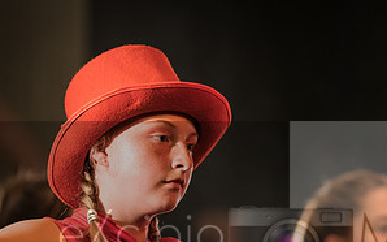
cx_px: 291
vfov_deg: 3.3
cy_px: 227
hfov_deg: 5.3
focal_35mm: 397
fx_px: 4186
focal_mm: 200
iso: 1250
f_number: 2.8
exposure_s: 1/125
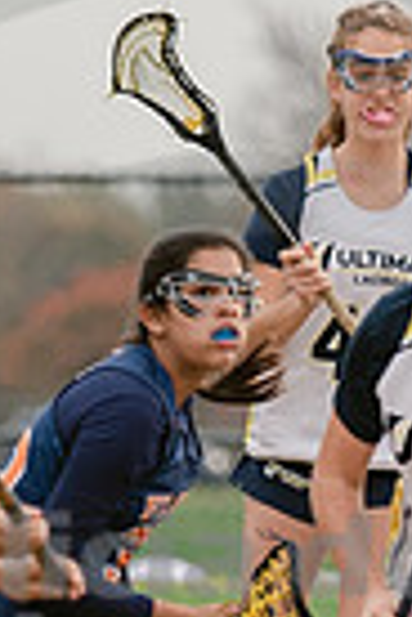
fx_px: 23860
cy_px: 629
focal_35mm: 1390
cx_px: 142
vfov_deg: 1.5
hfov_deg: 1.0
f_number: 3.2
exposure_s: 1/1250
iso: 250
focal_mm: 155
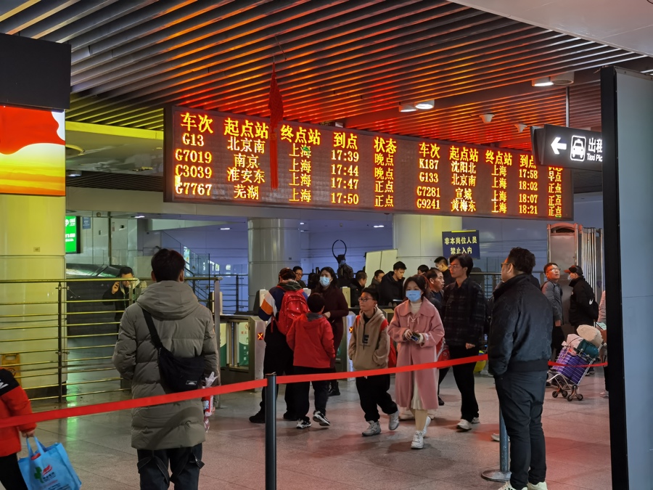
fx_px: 905
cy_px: 245
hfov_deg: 39.7
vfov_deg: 30.3
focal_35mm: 48
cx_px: 326
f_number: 1.9
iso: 160
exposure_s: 1/100
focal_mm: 6.71
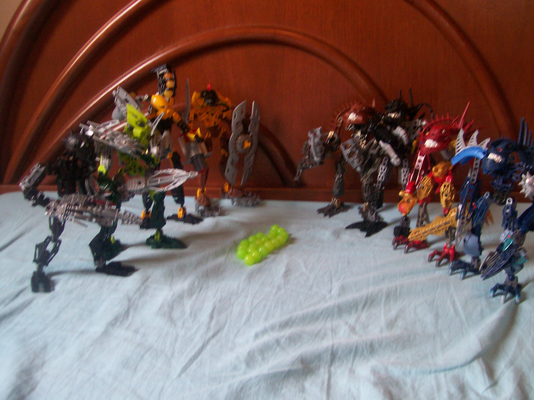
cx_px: 267
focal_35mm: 36
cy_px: 200
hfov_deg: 51.4
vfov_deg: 39.7
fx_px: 555
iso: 143
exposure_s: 1/32
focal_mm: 6
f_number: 2.7
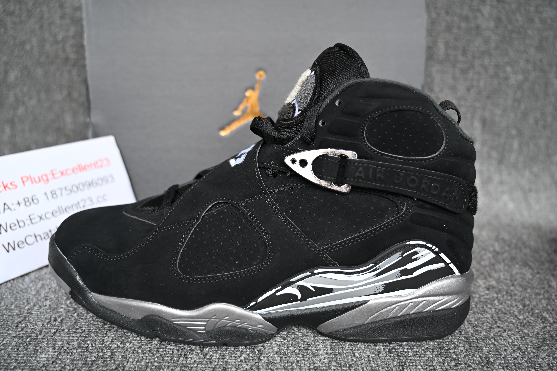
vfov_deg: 45.7
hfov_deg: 64.6
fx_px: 441
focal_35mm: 28
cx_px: 278
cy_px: 186
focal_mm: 28.5
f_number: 4
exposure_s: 1/125
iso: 640
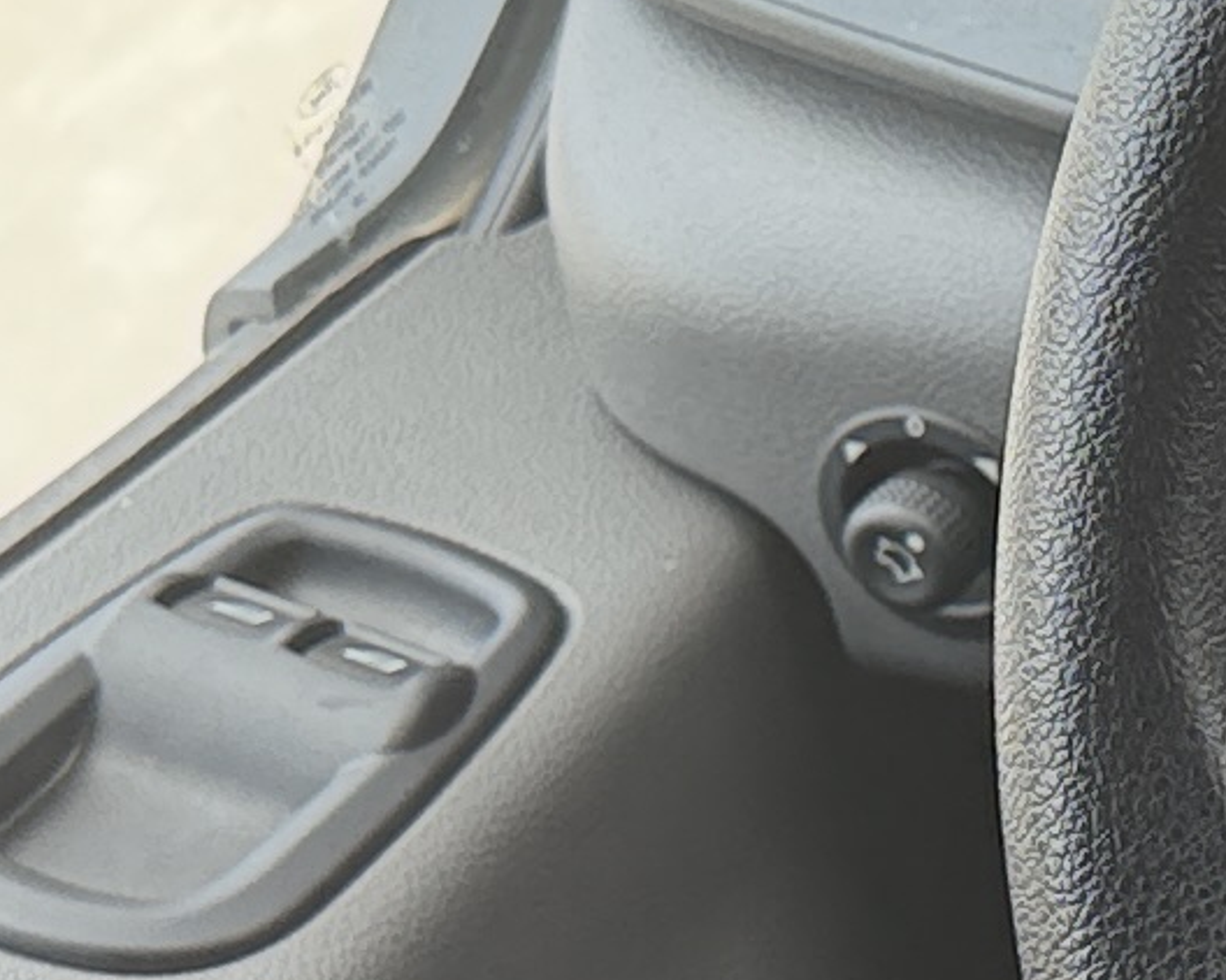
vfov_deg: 8.6
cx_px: 2354
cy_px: 736
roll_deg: +7.5
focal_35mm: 179
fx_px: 6493
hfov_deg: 10.1
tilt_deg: -39.7
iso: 100
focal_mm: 6.76
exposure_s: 1/643
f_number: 1.78
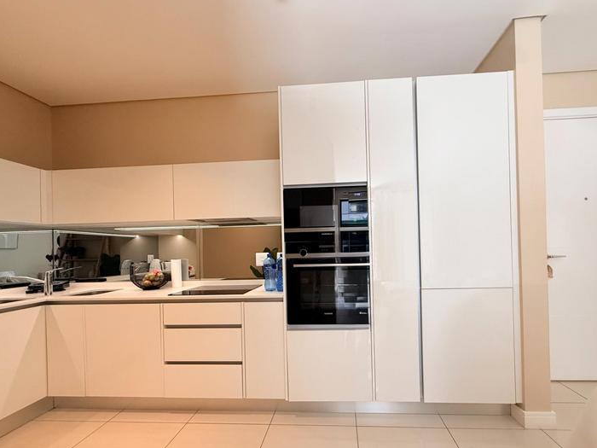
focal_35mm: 16
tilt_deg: -0.1
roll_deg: +1.4
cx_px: 325
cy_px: 249
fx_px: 276
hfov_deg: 94.3
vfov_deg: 77.8
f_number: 2.2
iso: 200
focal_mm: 2.22
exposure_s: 1/100
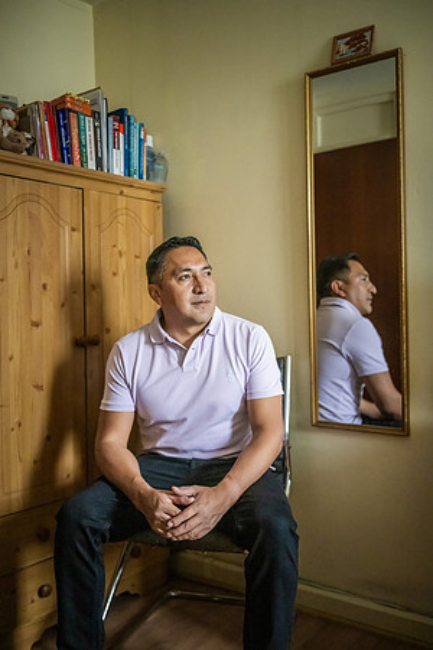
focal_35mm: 35
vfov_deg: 54.4
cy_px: 325
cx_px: 216
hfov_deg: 37.9
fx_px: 631
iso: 10000
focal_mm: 35
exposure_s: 1/2000
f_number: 2
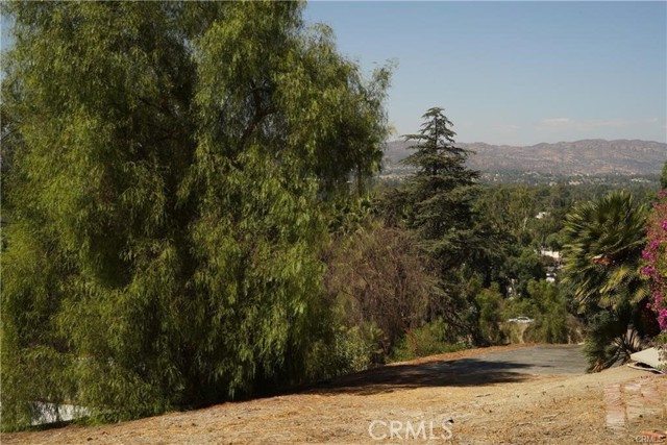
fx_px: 927
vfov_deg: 27.0
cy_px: 222
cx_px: 334
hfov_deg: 39.6
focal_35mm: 50
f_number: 18
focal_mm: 50
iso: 100
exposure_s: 1/60
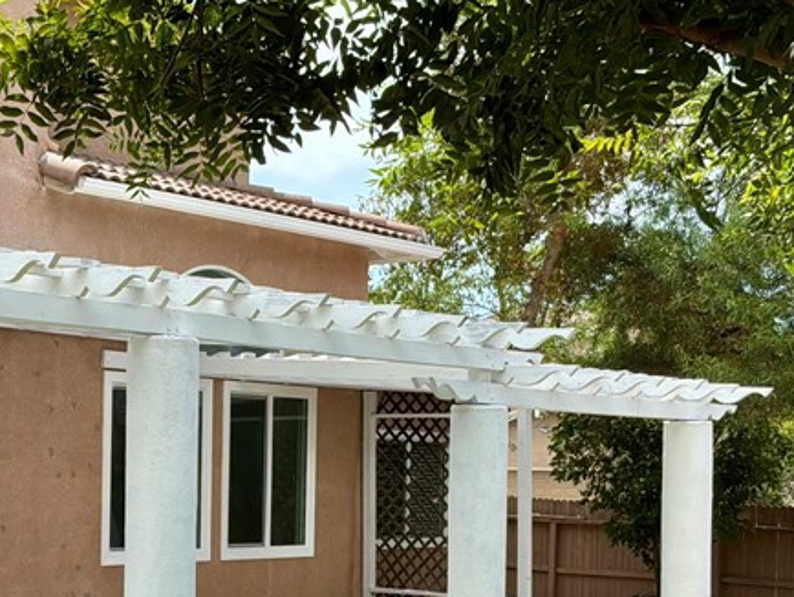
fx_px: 1515
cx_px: 221
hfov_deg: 29.0
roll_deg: -0.7
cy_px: 516
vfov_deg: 21.9
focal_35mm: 66
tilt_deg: -1.6
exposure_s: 1/1035
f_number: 1.8
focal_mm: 3
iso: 25
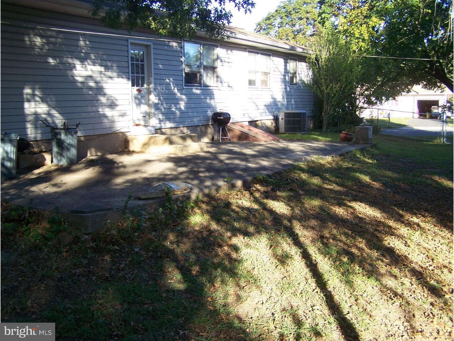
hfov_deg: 49.0
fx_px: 498
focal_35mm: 38
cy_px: 170
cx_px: 227
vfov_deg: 37.7
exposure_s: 1/200
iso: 80
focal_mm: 6.3
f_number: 2.8
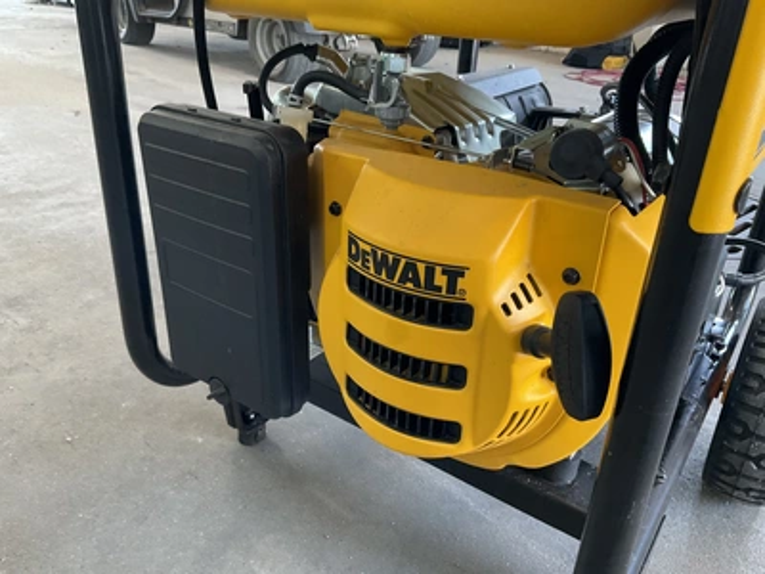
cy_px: 287
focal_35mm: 29
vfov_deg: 48.2
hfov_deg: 61.7
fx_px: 641
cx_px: 382
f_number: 1.8
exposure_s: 1/60
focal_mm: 3
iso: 160
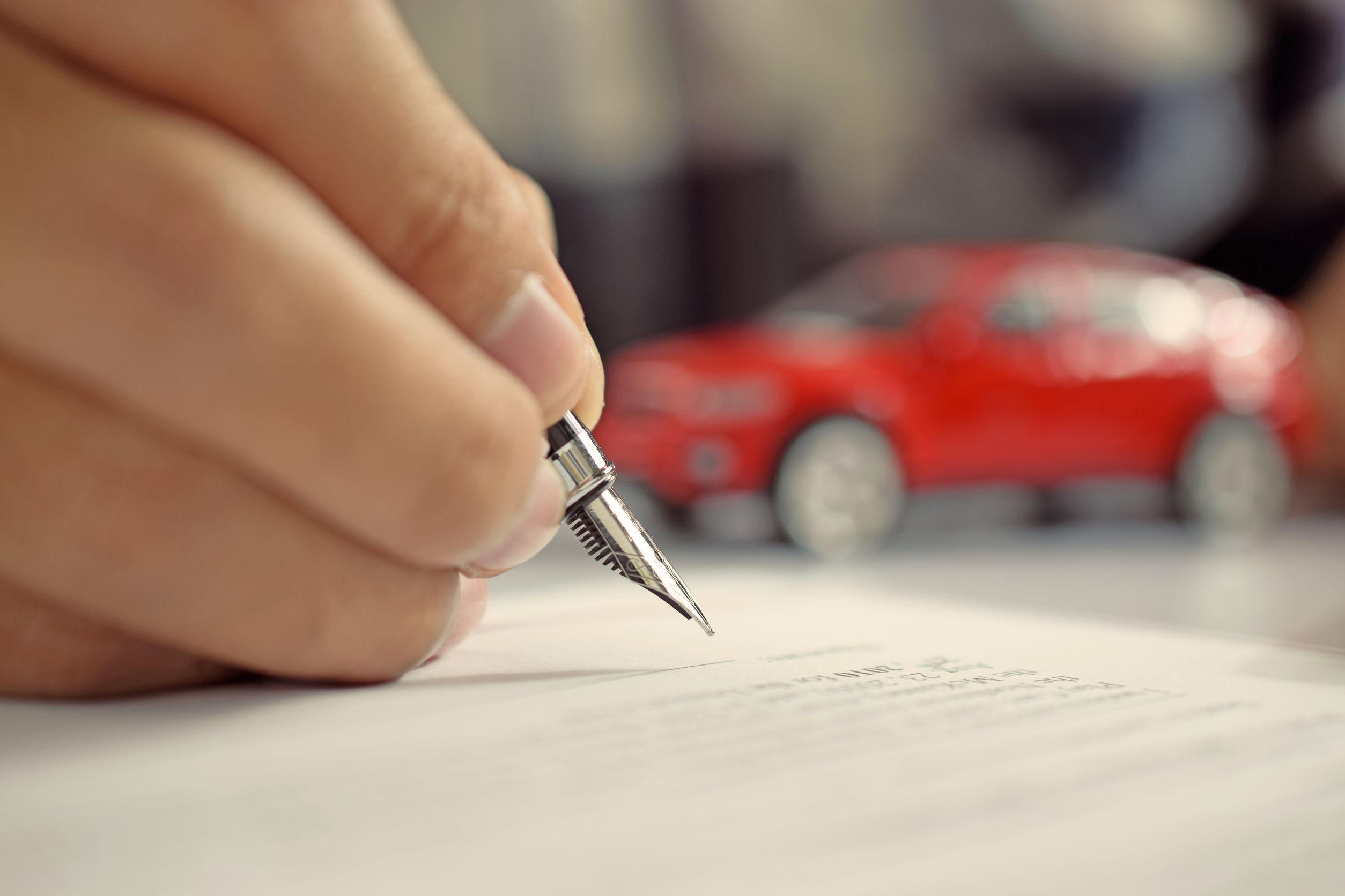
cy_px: 448
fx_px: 2241
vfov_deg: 22.6
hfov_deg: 33.4
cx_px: 672
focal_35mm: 60
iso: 100
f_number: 3
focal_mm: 40
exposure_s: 1/30
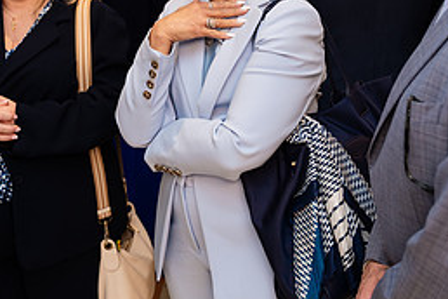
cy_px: 12
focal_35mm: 67
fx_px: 834
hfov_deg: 30.0
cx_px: 196
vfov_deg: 19.8
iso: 400
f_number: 3.2
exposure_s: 1/200
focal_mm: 29
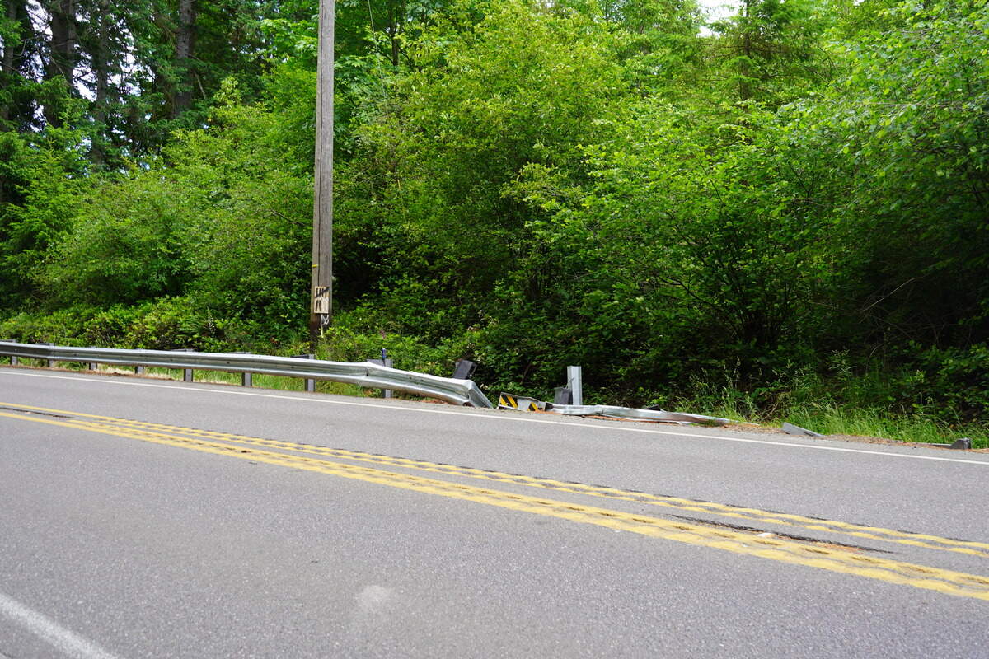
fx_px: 1071
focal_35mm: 39
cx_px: 494
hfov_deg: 49.6
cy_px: 330
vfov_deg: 34.2
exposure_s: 1/60
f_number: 5
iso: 200
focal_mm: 39
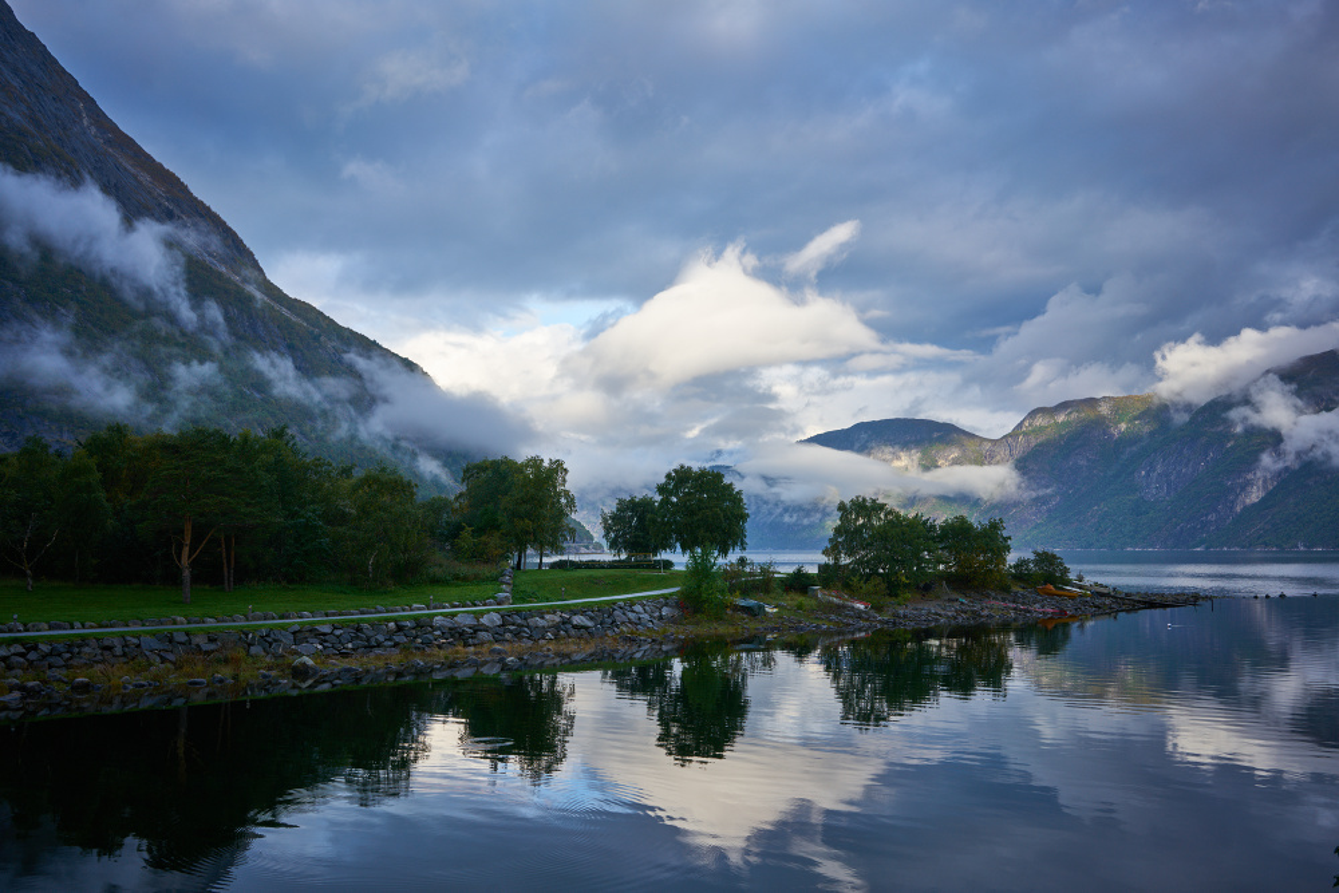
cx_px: 670
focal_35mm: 35
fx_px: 1302
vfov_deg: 37.9
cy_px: 446
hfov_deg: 54.4
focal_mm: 35
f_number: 8
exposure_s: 1/100
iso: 100
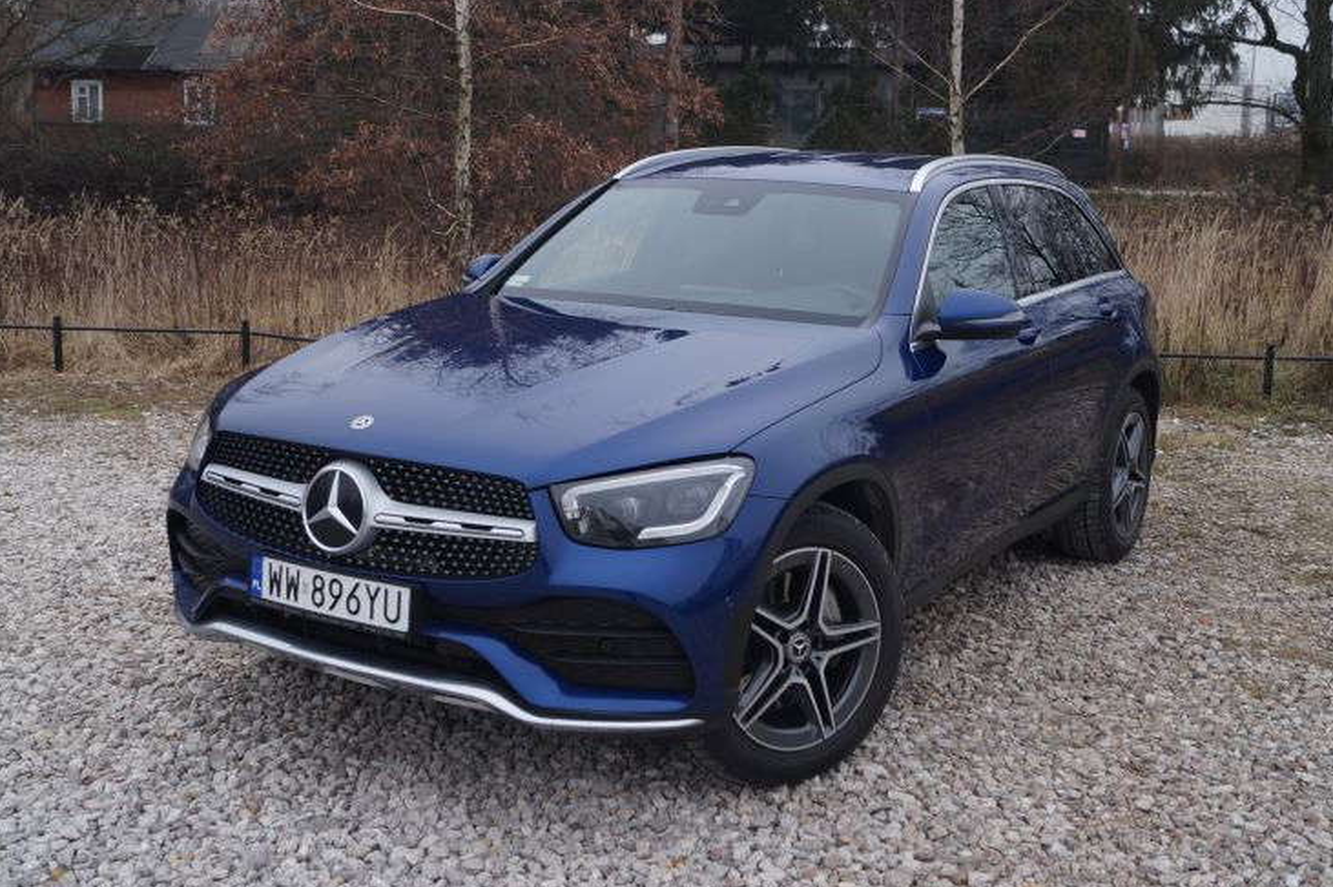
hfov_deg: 46.4
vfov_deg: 31.7
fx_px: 1554
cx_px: 666
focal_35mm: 42
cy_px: 349
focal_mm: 20
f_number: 4
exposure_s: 1/60
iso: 100
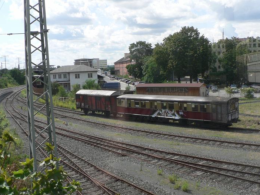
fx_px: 308
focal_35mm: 41
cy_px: 93
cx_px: 144
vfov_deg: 35.2
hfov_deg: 45.7
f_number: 5
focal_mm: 6
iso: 80
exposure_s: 1/400
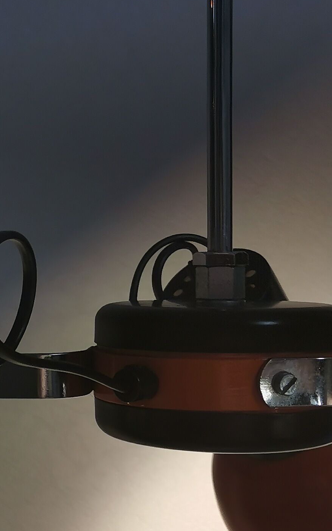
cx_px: -52
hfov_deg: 15.8
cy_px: 298
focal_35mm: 80
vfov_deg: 25.8
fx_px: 1158
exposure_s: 1/100
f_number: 1.8
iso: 64
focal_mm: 5.58
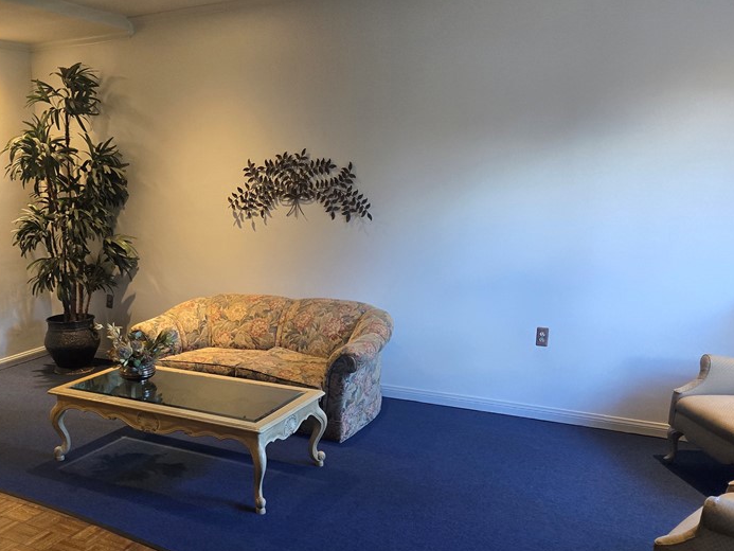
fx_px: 721
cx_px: 221
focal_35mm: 34
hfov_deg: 52.5
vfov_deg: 41.7
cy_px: 318
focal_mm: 5.4
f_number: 1.8
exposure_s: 1/120
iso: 640
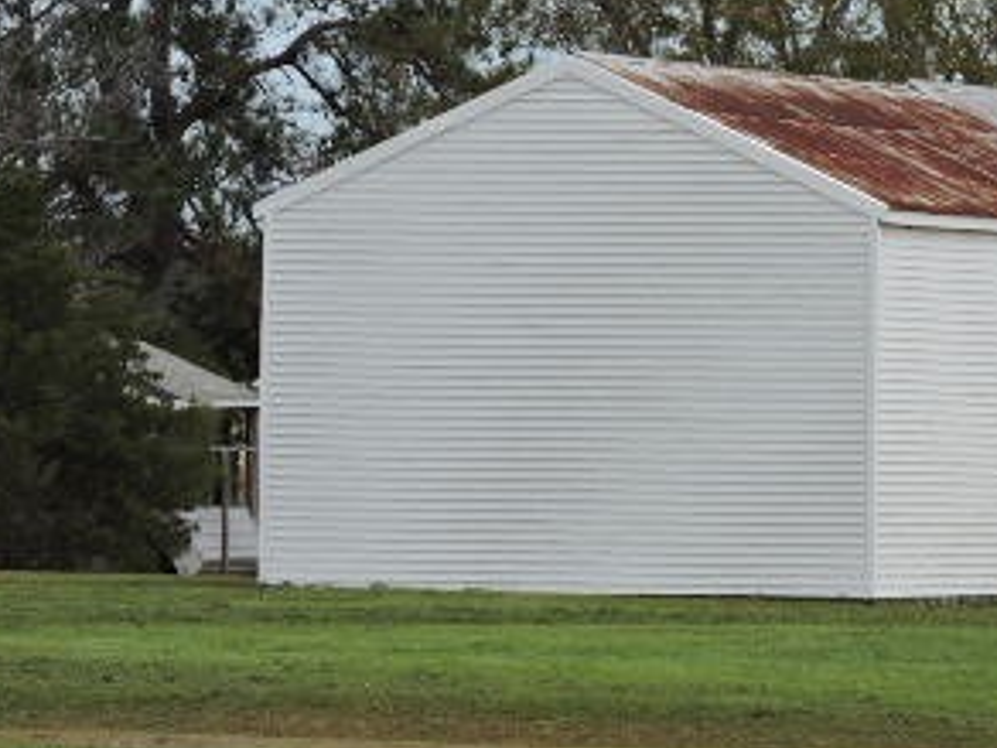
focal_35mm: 548
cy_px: 355
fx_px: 15783
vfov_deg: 2.7
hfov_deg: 3.6
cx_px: 1048
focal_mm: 44.6
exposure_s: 1/640
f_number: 4.7
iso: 100
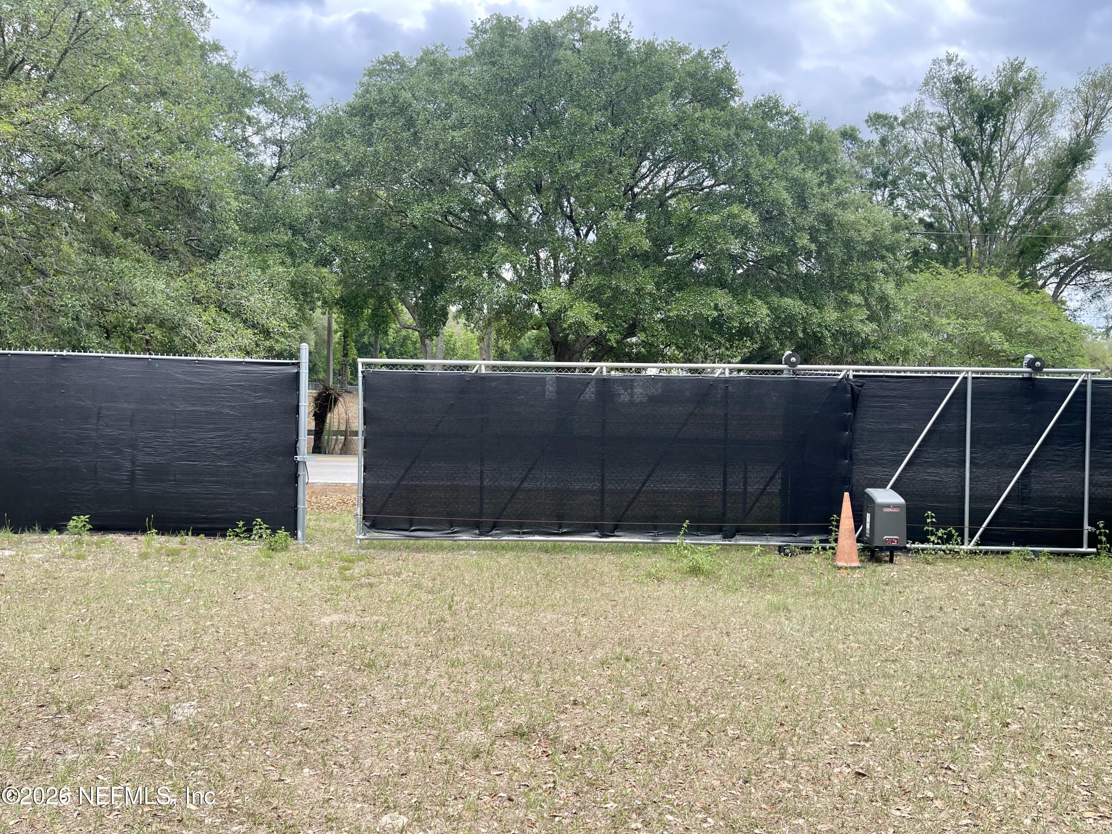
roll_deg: -1.6
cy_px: 417
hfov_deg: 69.4
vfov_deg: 54.9
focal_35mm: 25
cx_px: 556
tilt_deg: -1.9
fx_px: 803
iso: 32
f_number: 1.6
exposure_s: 1/923
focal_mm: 5.1
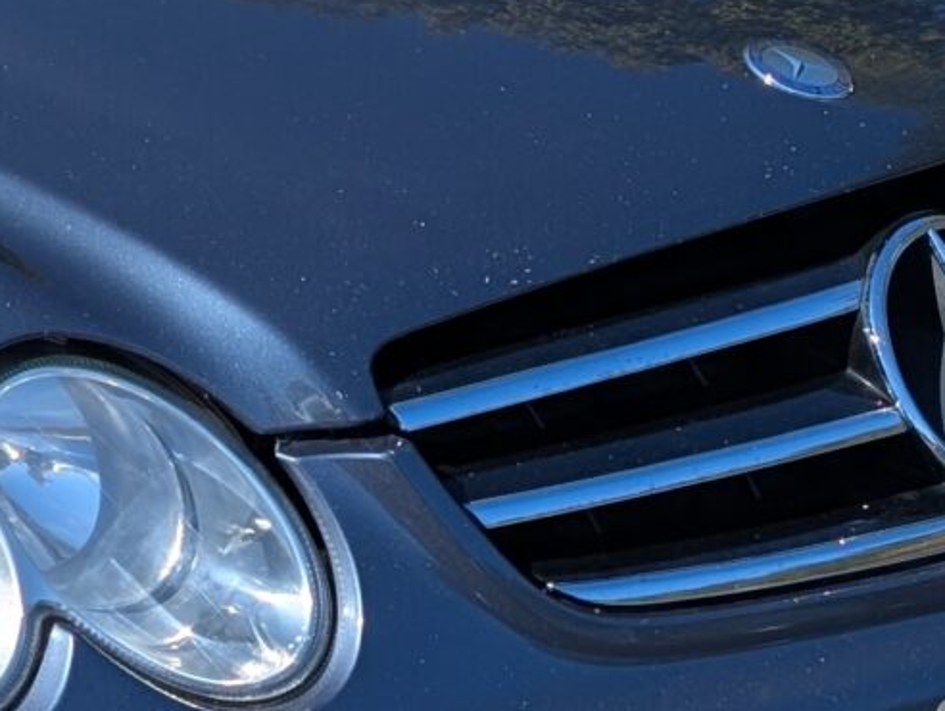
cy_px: -234
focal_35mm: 125
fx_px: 3416
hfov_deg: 13.9
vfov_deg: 11.5
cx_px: -805
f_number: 1.68
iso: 20
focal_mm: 6.9
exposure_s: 1/980
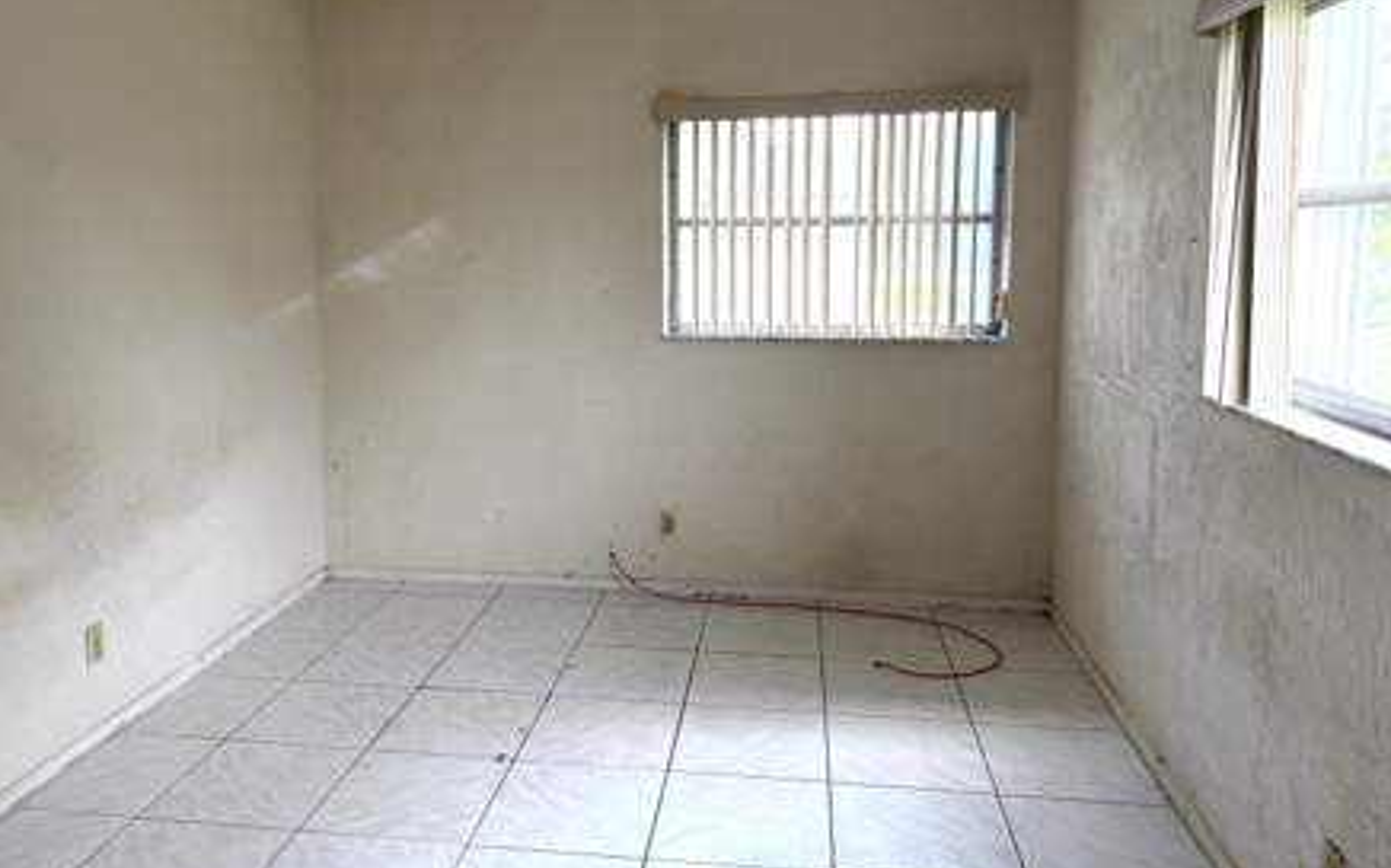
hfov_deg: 66.4
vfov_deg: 44.3
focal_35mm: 28
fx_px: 1061
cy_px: 356
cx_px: 635
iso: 100
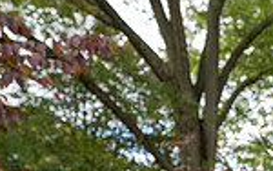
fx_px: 603
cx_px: 420
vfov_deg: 14.2
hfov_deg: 21.1
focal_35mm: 81
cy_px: 310
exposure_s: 1/1000
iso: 1000
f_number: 4
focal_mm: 20.5
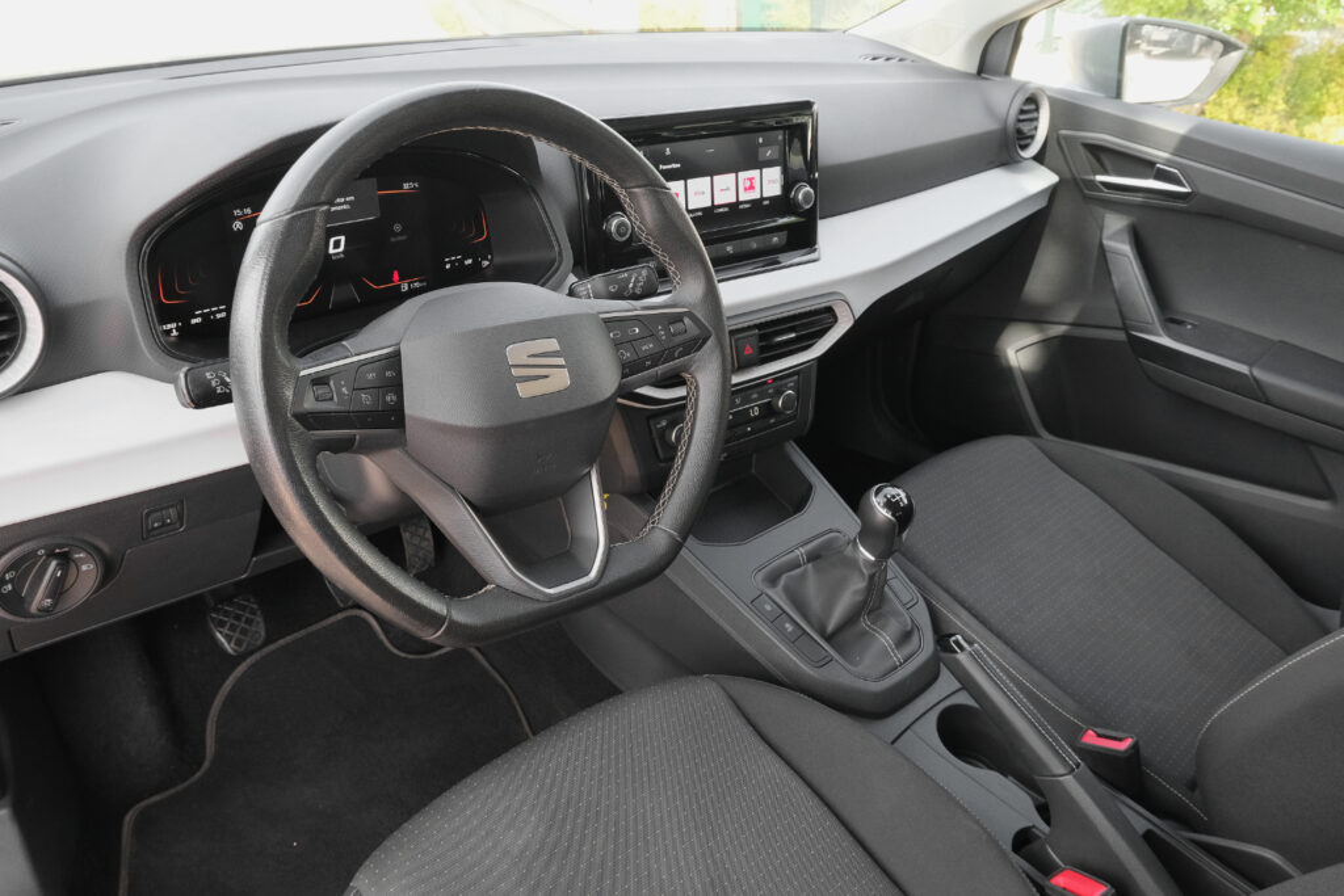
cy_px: 448
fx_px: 1008
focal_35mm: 27
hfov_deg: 67.4
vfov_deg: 47.9
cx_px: 672
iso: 2000
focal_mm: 18.1
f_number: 9
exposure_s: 1/100
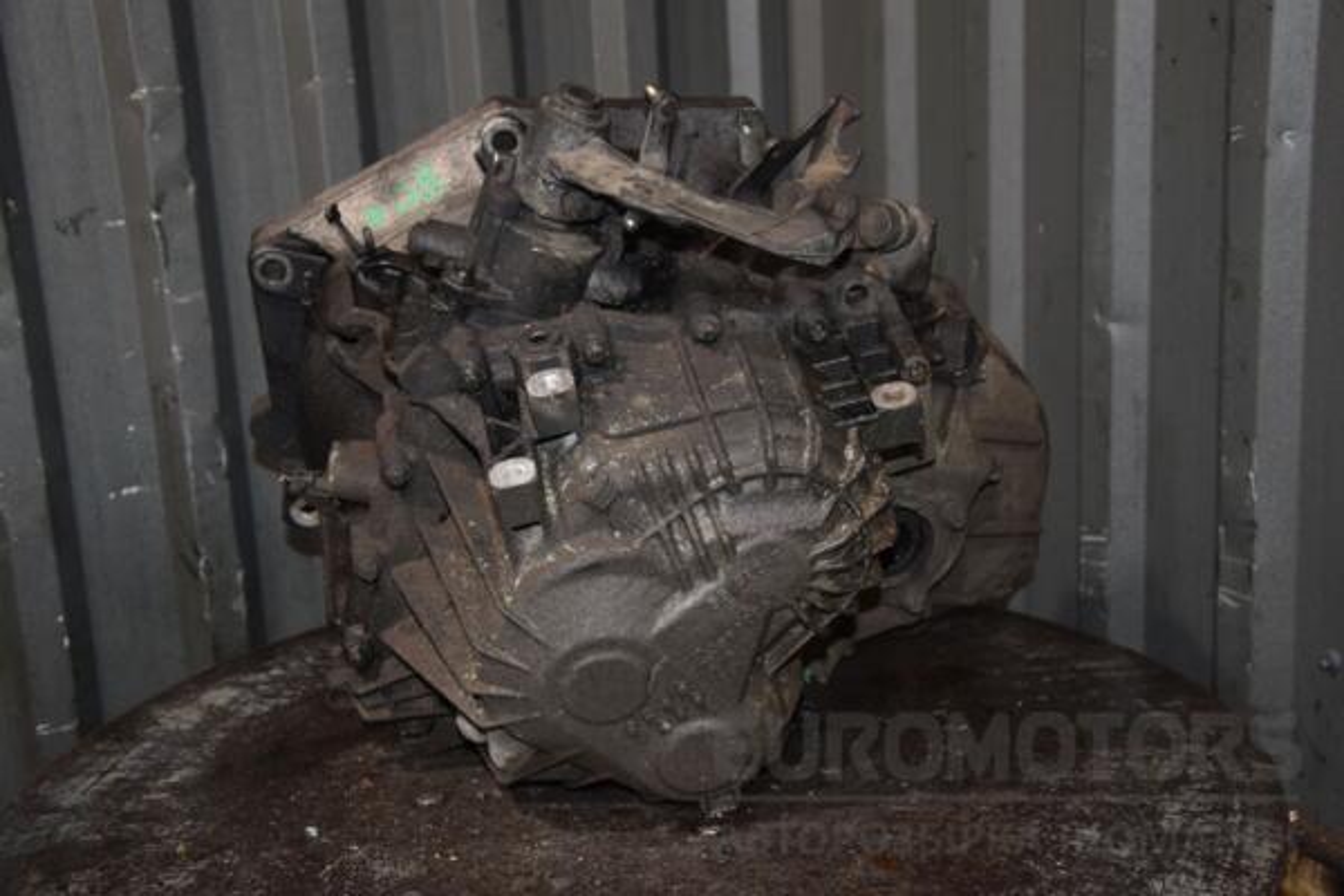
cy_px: 448
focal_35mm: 48
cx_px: 672
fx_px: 1792
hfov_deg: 41.1
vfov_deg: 28.1
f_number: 5
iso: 800
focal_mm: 32
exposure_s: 1/60
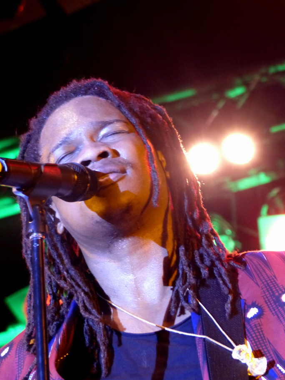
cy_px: 182
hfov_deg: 7.5
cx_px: 130
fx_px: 2186
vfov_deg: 9.9
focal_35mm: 199
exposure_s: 1/15
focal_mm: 32.5
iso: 400
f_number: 2.8
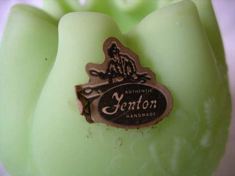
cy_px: 88
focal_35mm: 37
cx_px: 118
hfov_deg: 50.1
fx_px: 251
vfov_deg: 38.7
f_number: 2.8
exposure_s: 1/30
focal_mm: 7.8
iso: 125
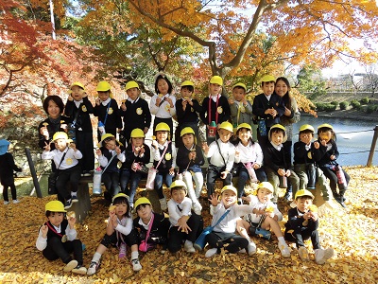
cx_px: 189
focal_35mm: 24
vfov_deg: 56.8
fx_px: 262
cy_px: 142
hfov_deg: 71.6
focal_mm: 4.3
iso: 100
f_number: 3.1
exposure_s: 1/250
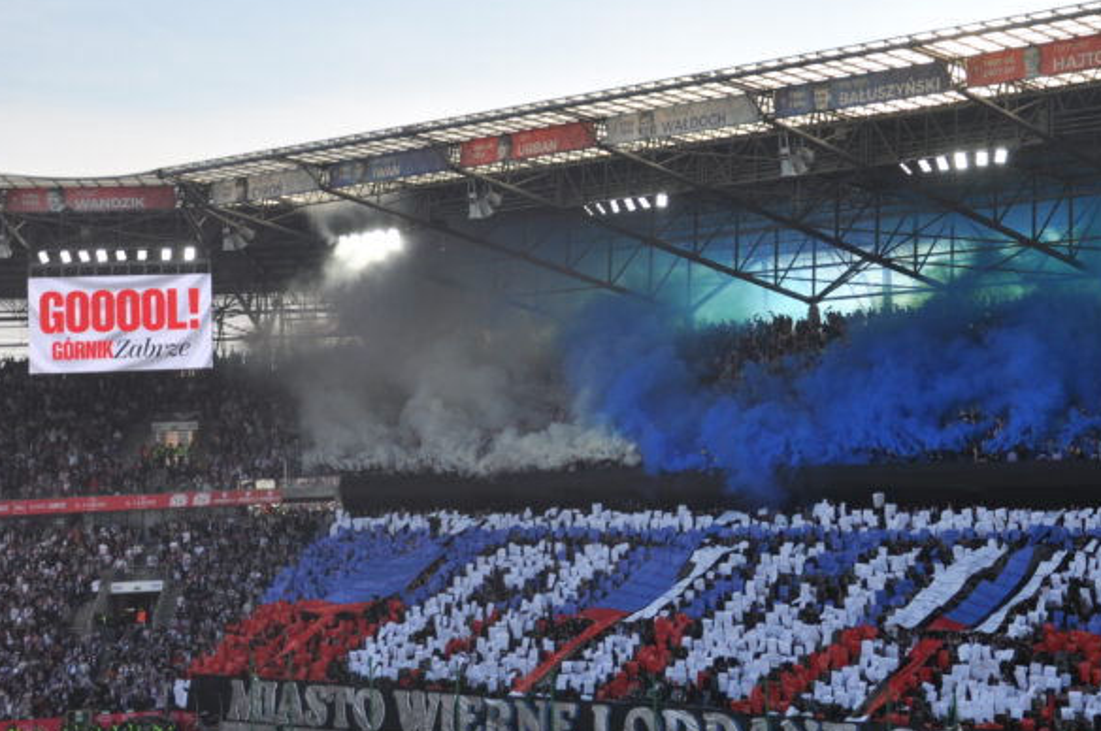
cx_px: 852
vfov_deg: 19.6
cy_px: 271
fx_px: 2108
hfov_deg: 28.7
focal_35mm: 69
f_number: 4.2
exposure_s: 1/1000
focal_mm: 28
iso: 250
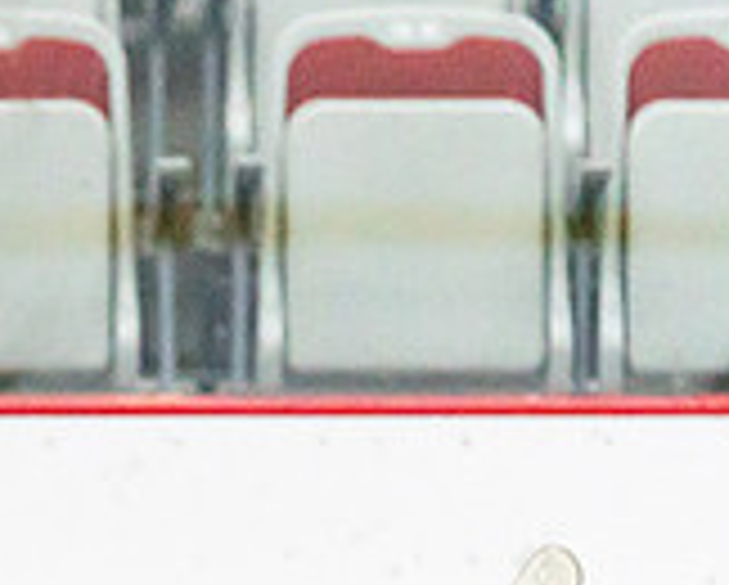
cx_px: -627
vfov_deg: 1.6
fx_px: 21364
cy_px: 839
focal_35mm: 989
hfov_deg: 2.0
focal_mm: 200
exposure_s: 1/1250
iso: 3200
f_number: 2.8
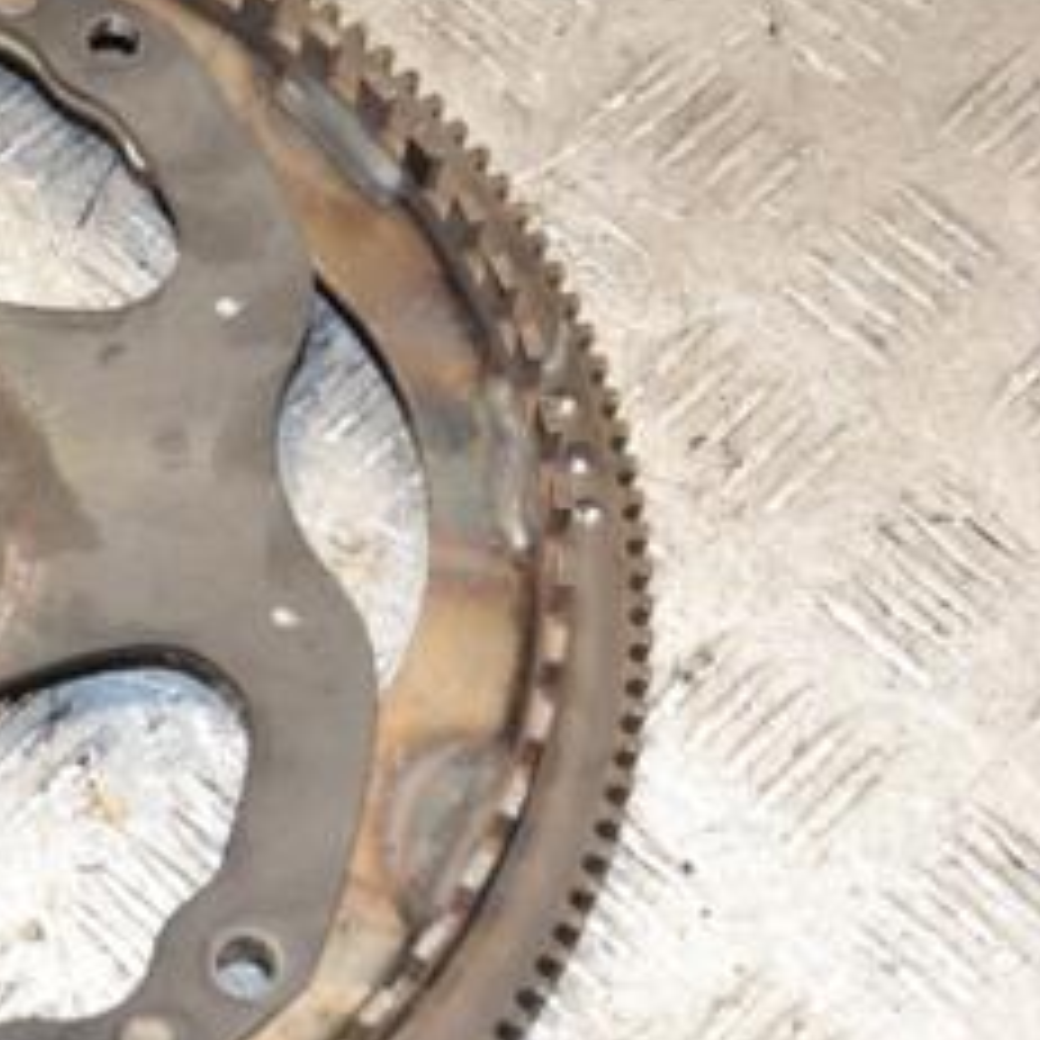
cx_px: -270
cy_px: 617
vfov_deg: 16.4
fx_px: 3603
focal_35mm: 106
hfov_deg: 15.7
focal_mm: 32
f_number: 5.6
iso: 800
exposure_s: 1/200
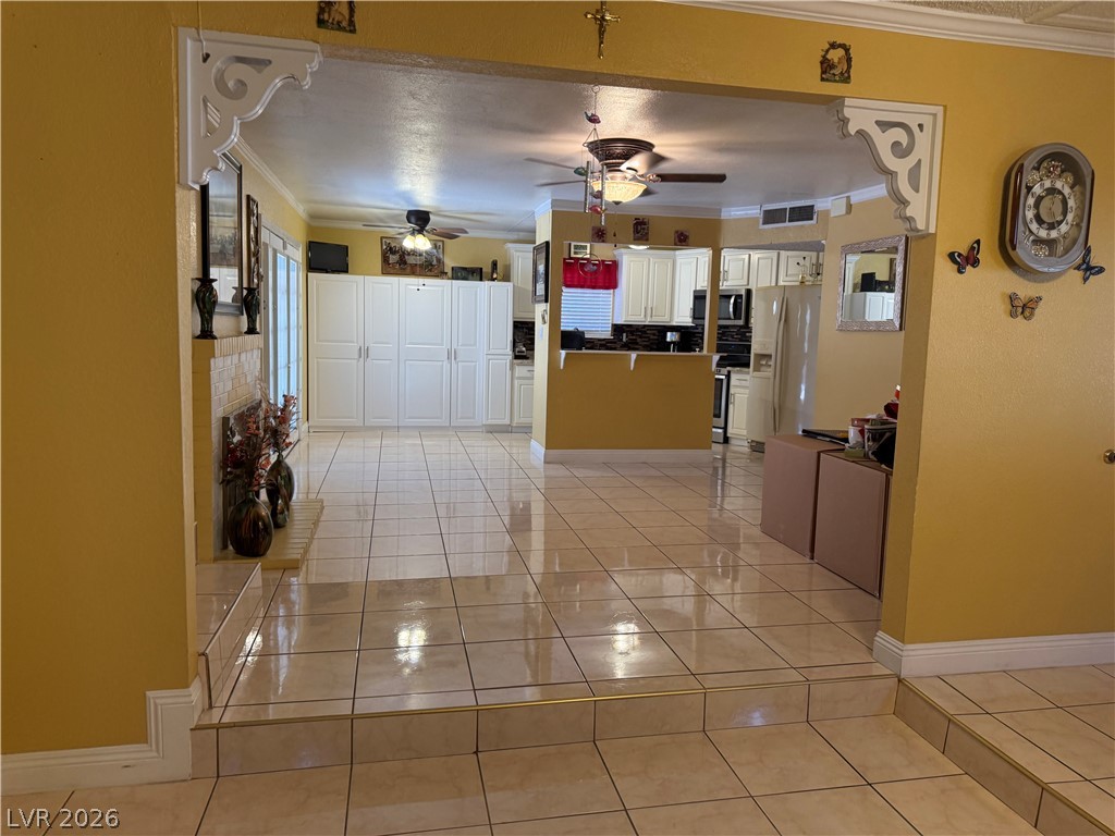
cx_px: 558
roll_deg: -2.4
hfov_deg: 71.6
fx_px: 773
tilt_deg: -6.6
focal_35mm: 24
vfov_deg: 56.8
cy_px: 418
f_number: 1.78
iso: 250
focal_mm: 6.76
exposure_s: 1/120
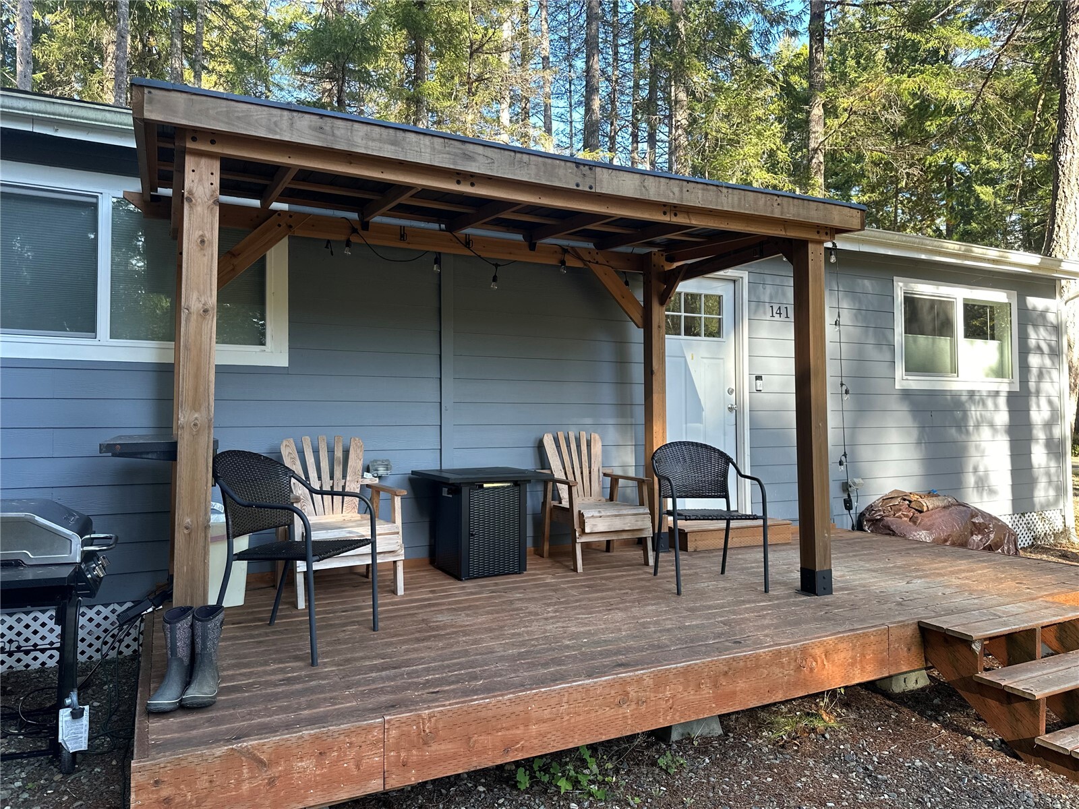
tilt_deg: +3.3
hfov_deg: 71.6
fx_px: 748
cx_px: 540
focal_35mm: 24
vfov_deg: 56.8
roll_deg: +0.3
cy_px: 404
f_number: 1.78
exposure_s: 1/204
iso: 64
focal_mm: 6.86
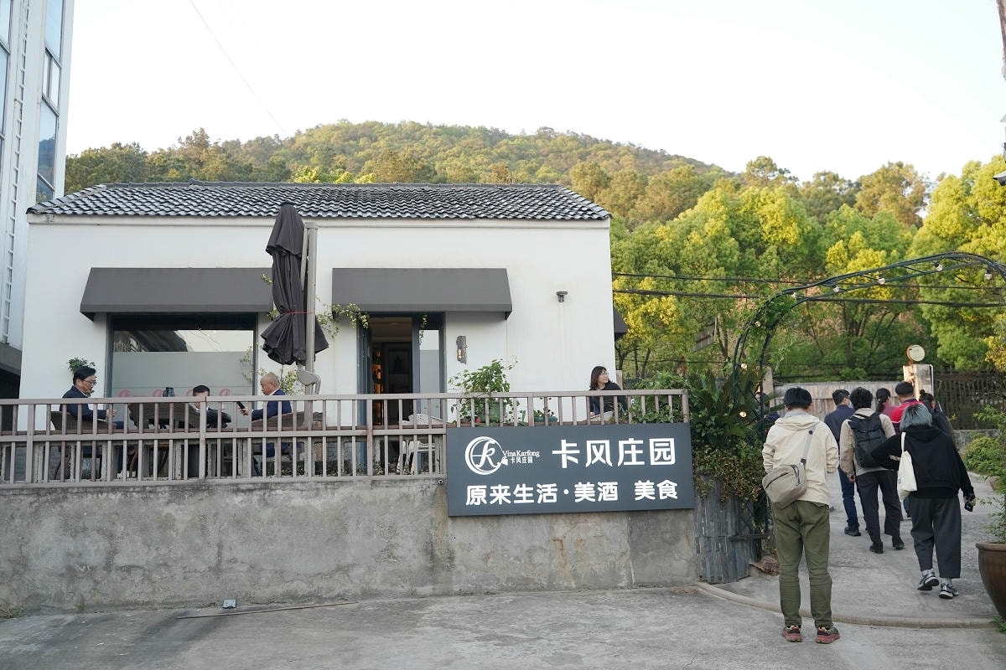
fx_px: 950
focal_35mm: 34
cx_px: 503
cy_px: 335
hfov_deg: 55.8
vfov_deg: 38.9
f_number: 4
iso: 640
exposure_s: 1/160
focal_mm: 34
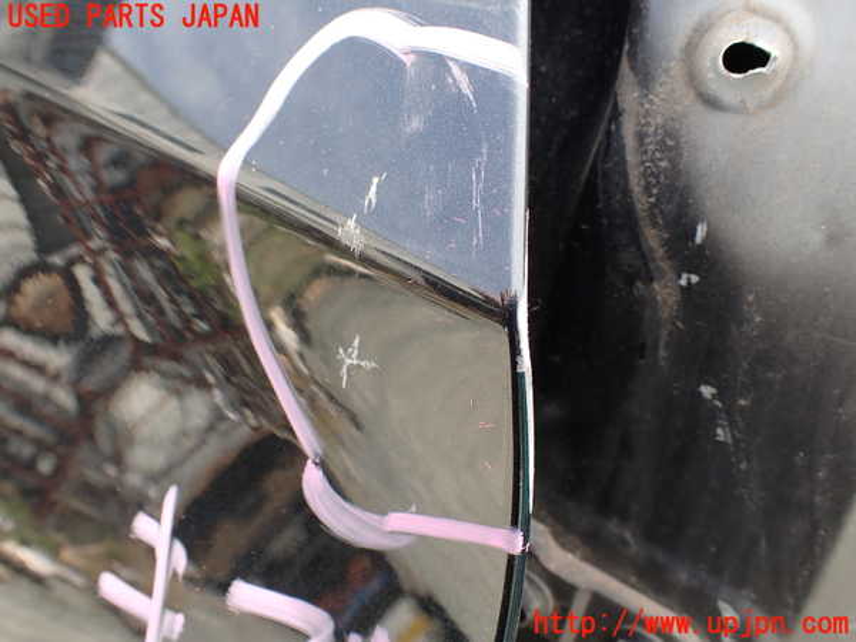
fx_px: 742
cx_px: 428
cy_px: 321
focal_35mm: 30
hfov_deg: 60.0
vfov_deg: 46.8
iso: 100
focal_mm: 5.4
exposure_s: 1/125
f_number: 3.2
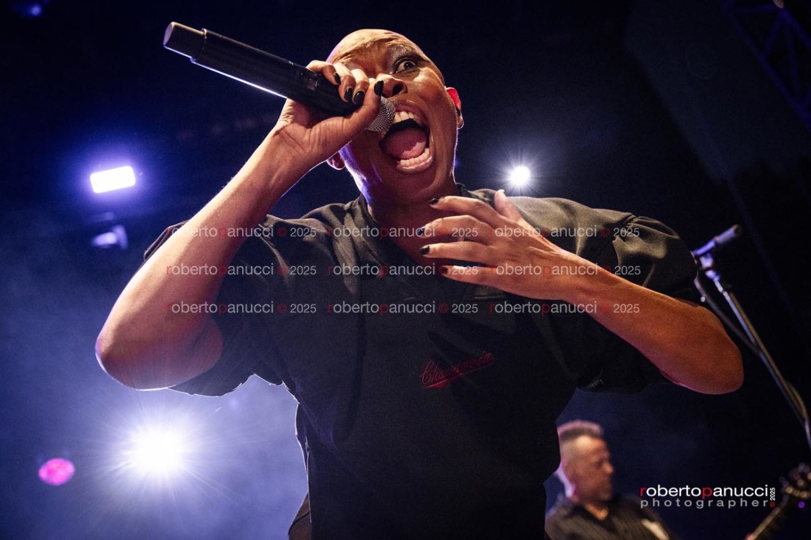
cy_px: 270
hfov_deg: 53.2
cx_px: 406
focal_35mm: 36
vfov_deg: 36.8
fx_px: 811
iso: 3200
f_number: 3.5
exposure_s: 1/400
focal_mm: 36
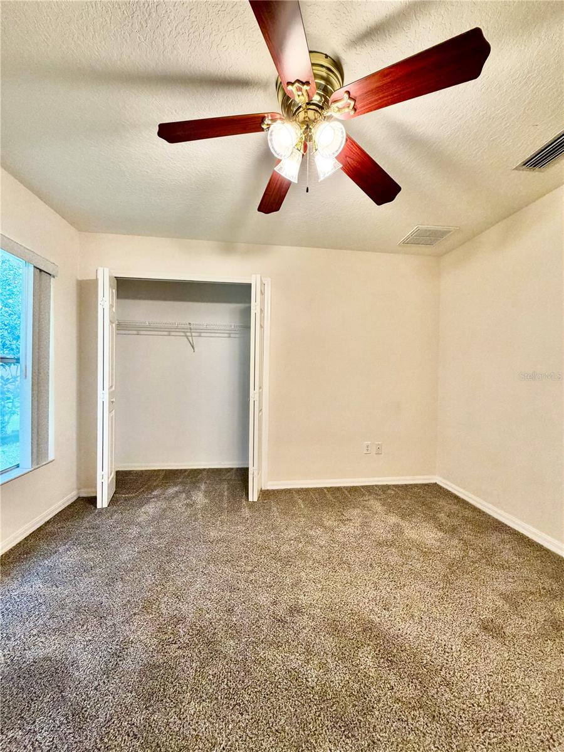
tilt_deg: -0.7
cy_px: 376
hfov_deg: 85.7
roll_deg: -0.8
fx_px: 304
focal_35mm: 14
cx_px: 282
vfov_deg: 102.1
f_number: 2.2
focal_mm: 2.22
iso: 200
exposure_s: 1/60
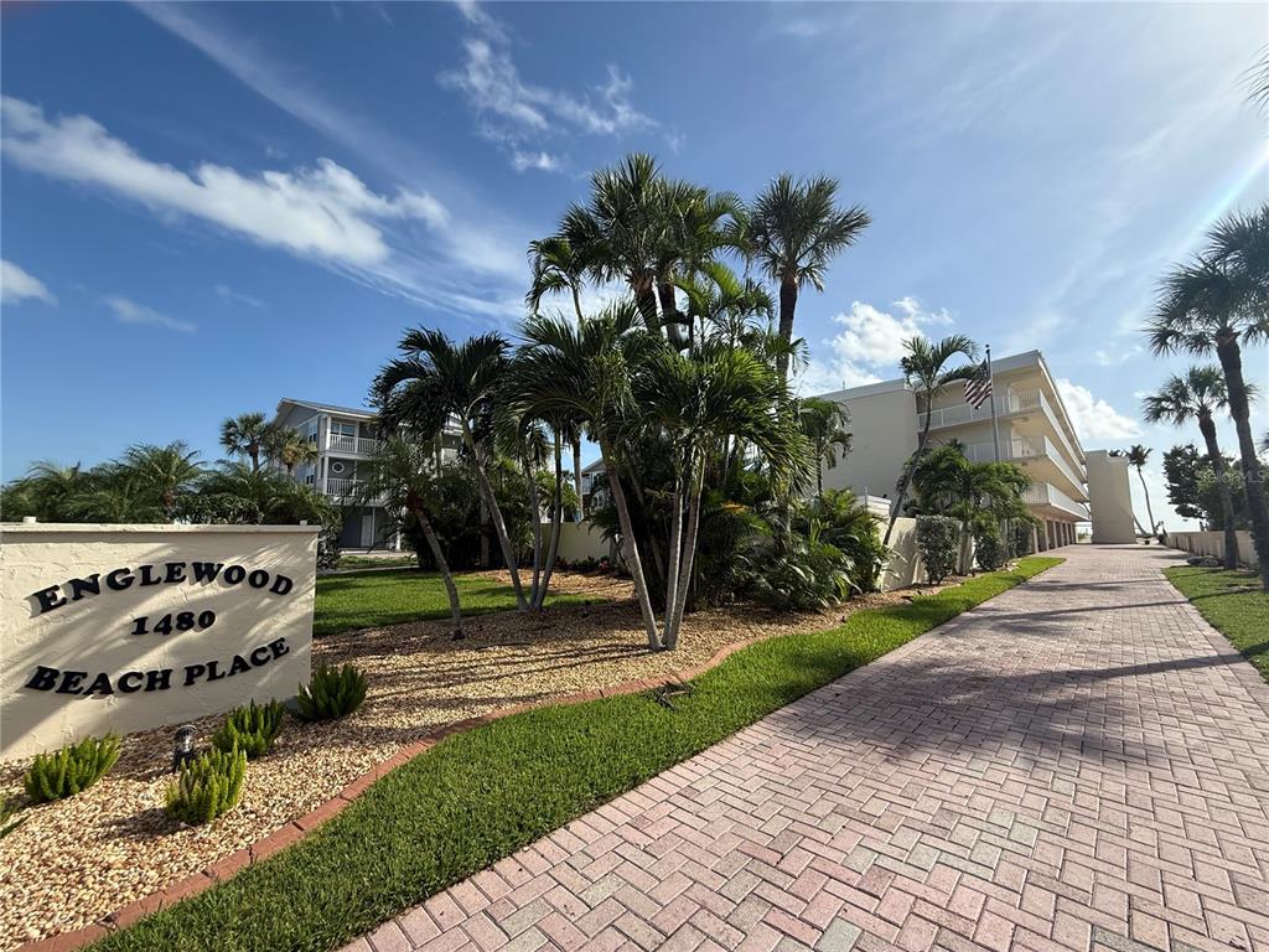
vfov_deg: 85.7
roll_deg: +0.2
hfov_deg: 102.1
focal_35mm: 14
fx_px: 513
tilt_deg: +6.9
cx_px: 634
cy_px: 476
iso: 80
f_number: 2.2
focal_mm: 2.22
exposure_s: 1/2165
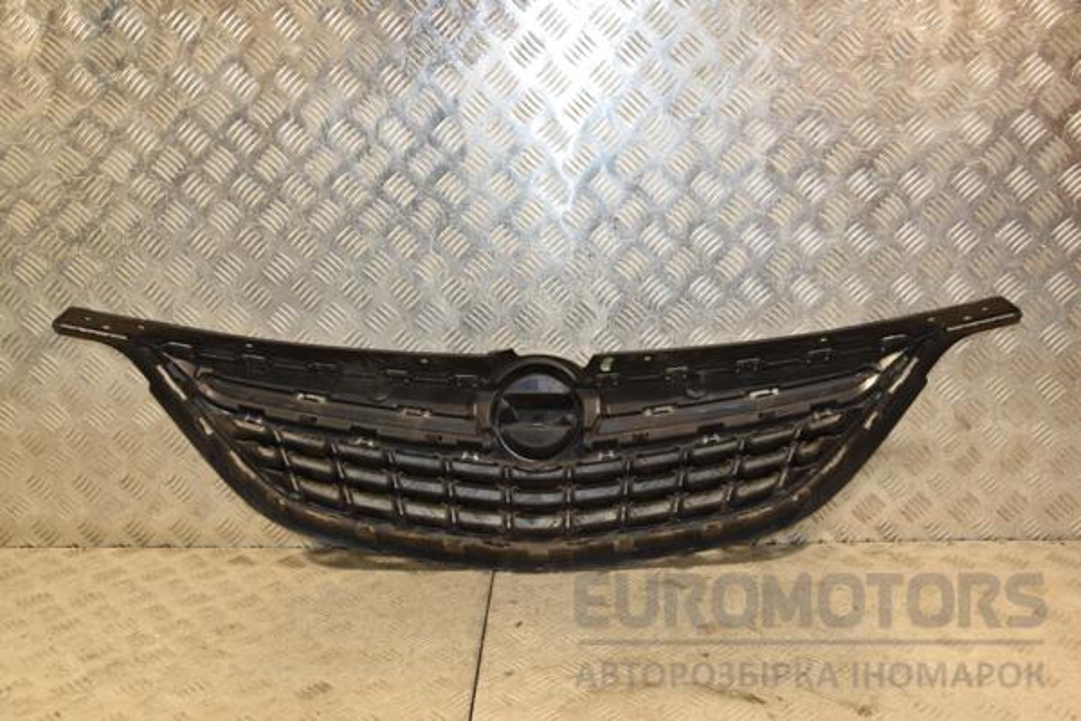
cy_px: 360
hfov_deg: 51.3
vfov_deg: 35.5
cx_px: 540
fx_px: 1126
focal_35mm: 38
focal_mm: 25
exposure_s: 1/125
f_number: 5
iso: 800
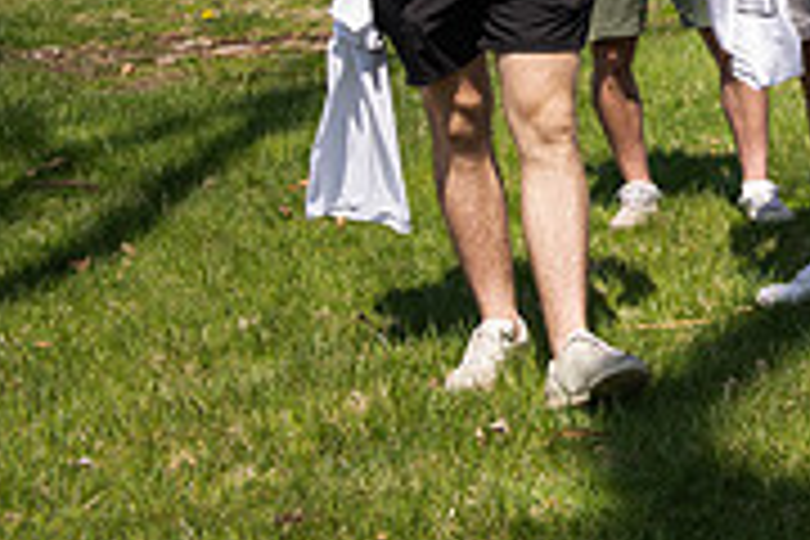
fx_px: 2902
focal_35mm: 129
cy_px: -137
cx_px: 1080
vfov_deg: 10.4
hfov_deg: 15.1
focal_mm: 40
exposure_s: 1/640
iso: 250
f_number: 7.1
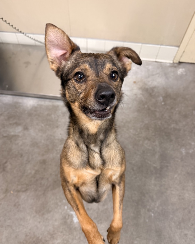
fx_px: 188
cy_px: 128
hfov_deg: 54.9
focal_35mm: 26
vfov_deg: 66.0
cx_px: 94
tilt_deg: -61.2
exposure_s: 1/60
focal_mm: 6.76
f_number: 1.78
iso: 200
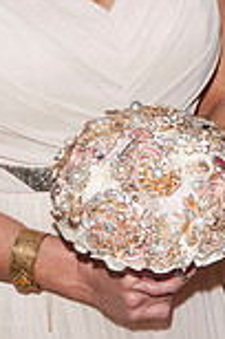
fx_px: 2401
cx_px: 74
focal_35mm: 255
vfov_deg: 8.0
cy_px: -18
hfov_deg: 5.4
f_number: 5.6
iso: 400
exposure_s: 1/30
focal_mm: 58
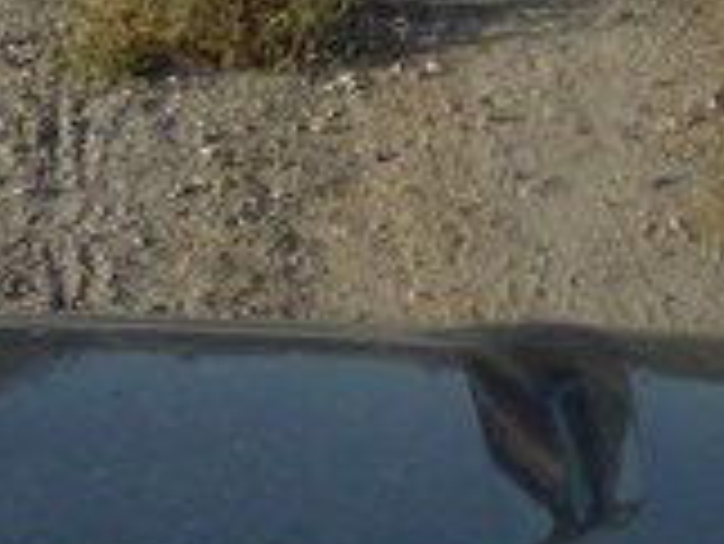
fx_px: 4793
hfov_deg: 8.0
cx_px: 1704
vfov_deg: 6.1
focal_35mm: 229
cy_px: -1012
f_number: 3.6
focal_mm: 6.4
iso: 80
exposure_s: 1/640
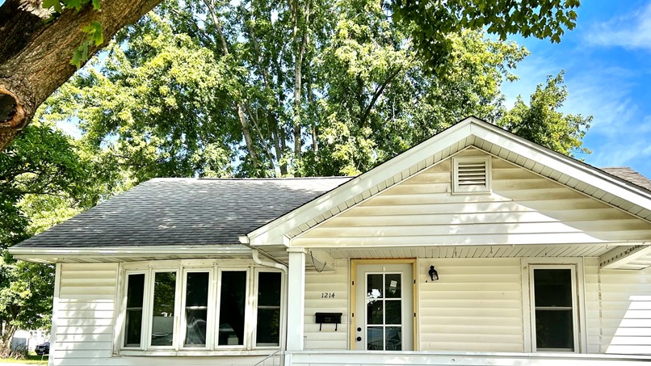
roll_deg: -0.2
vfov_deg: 32.4
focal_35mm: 36
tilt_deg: +8.0
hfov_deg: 55.2
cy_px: 259
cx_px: 359
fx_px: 621
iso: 50
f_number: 1.5
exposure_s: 1/2252
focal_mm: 5.7
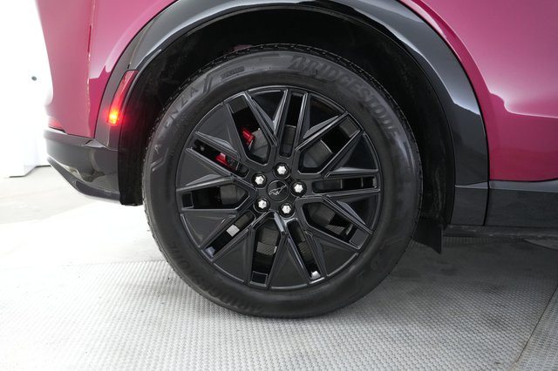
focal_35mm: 24
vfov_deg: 53.1
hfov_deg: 73.8
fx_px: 372
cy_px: 186
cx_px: 279
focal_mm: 24
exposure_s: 1/160
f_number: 2.8
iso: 6400
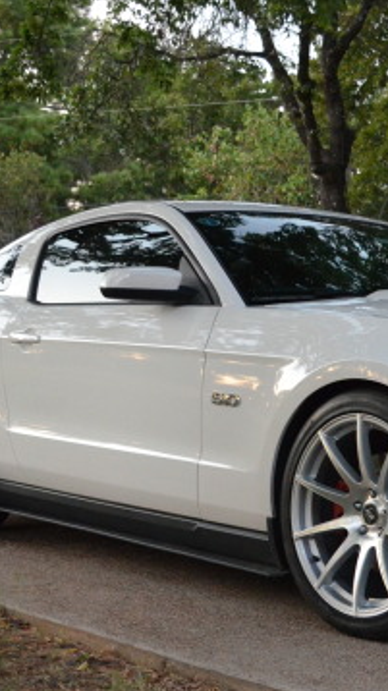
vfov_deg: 27.5
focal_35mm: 77
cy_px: 385
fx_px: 1410
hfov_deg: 15.6
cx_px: 304
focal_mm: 22
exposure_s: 1/30
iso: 2800
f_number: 3.8
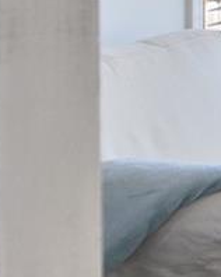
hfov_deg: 5.3
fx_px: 1351
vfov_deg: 11.5
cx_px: 1299
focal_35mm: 165
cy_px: -46
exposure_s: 1/125
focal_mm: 17
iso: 320
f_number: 7.1
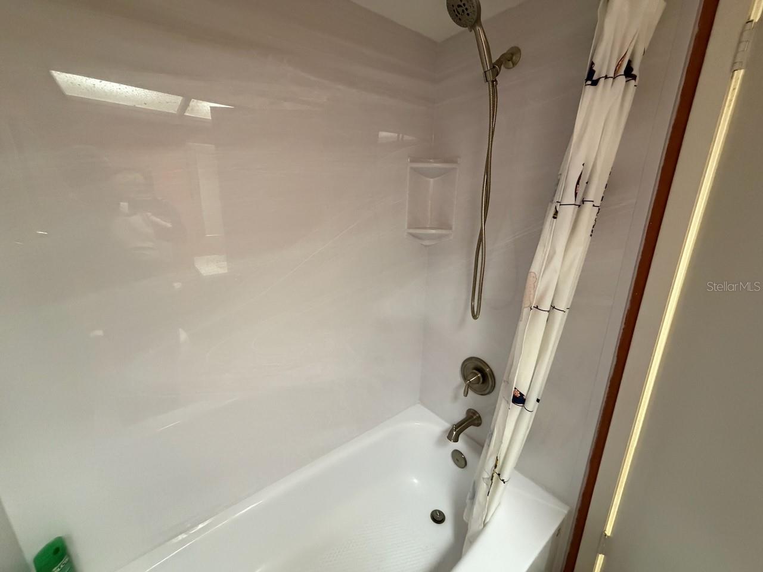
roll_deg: +0.1
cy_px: 286
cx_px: 382
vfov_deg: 85.7
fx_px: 309
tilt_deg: -15.3
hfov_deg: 102.1
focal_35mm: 14
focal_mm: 2.22
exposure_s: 1/60
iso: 640
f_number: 2.2
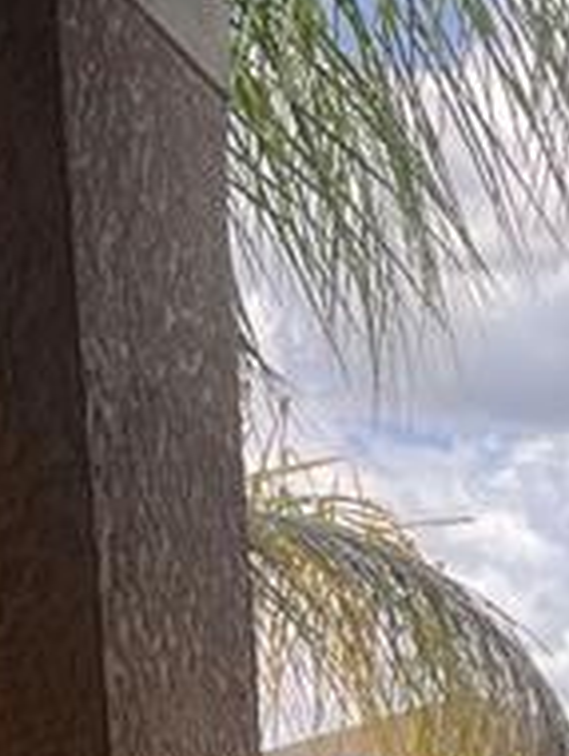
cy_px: 1134
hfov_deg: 12.8
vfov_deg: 16.9
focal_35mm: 105
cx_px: 1031
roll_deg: +2.6
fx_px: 2296
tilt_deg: -6.7
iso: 50
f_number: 1.6
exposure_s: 1/2571
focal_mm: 5.1
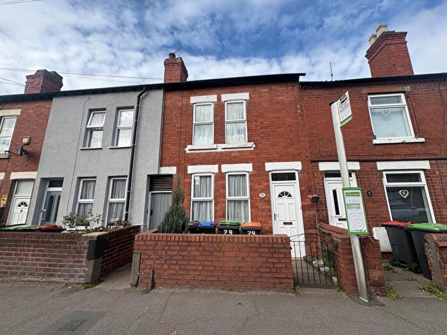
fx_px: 181
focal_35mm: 14
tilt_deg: +12.9
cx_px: 224
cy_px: 168
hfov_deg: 102.1
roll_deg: +0.9
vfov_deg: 85.7
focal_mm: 2.22
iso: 40
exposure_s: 1/1178
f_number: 2.2
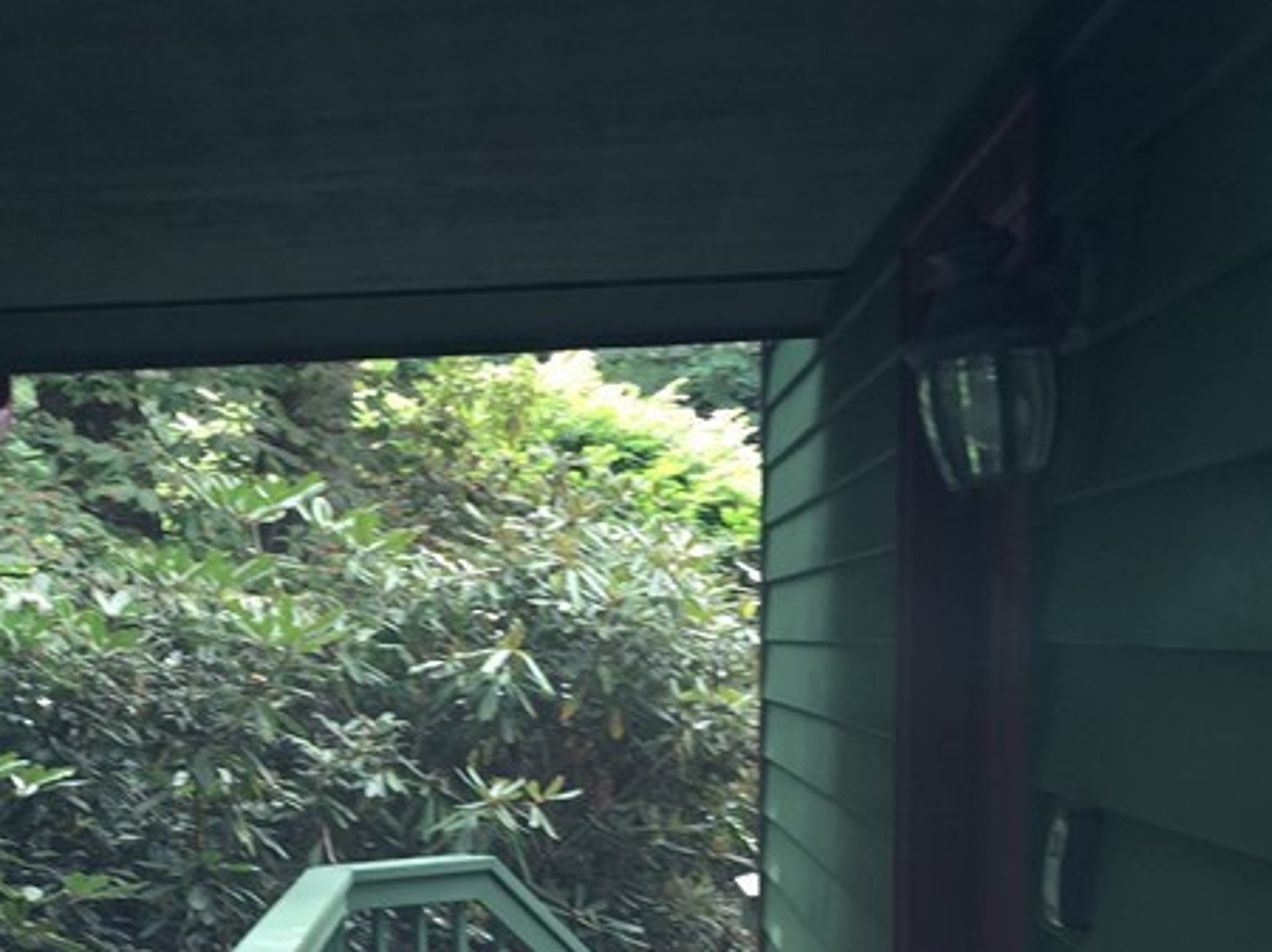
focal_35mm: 66
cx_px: 172
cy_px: 808
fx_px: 2424
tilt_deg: -2.6
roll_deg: +1.2
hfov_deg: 28.5
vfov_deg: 21.8
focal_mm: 4.15
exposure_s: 1/60
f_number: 2.2
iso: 25
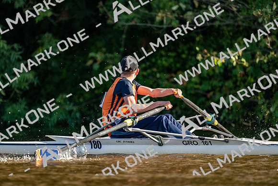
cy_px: 93
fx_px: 3089
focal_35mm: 400
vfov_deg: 3.4
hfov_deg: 5.2
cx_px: 139
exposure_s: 1/3200
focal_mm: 400
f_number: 4.5
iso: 1400
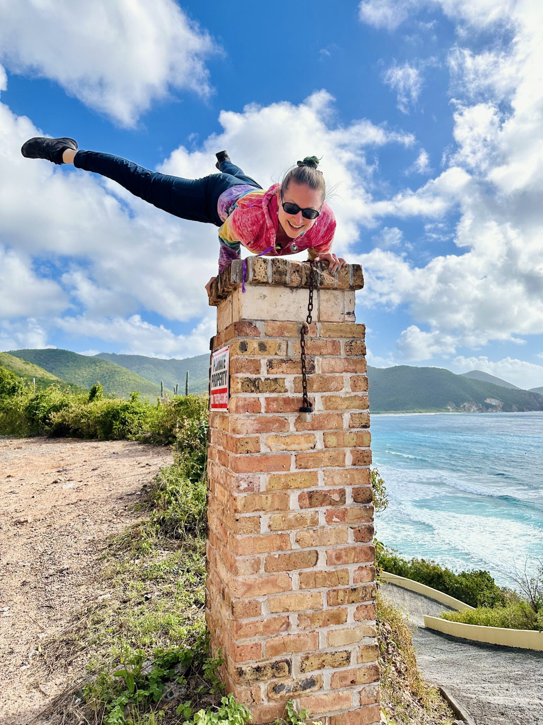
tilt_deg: +4.8
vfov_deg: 71.6
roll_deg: -0.6
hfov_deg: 56.8
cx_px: 272
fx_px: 502
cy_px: 362
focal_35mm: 24
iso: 80
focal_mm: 6.86
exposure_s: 1/7576
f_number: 1.78
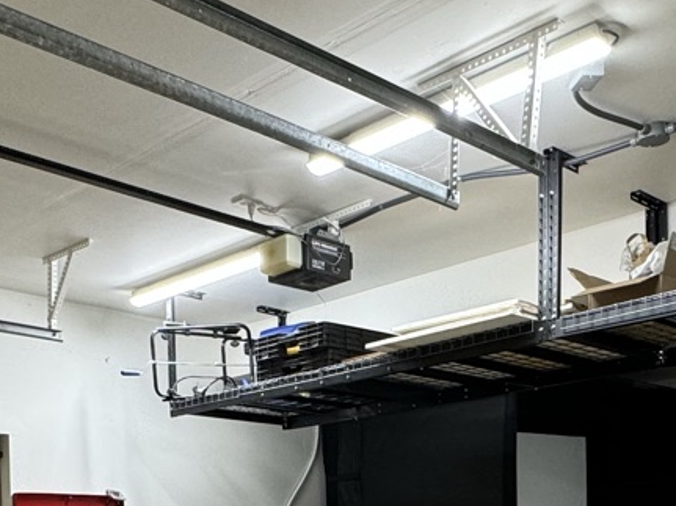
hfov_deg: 36.8
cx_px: 361
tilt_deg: -1.8
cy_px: 591
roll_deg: -1.7
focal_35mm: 52
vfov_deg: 25.4
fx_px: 1015
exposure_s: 1/120
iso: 200
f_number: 2.2
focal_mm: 2.22
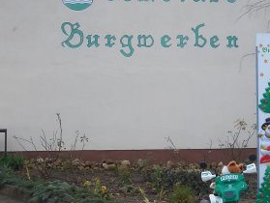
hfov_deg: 24.4
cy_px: 99
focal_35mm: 79
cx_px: 202
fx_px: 617
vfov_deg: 18.7
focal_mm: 8.2
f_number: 3.1
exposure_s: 1/160
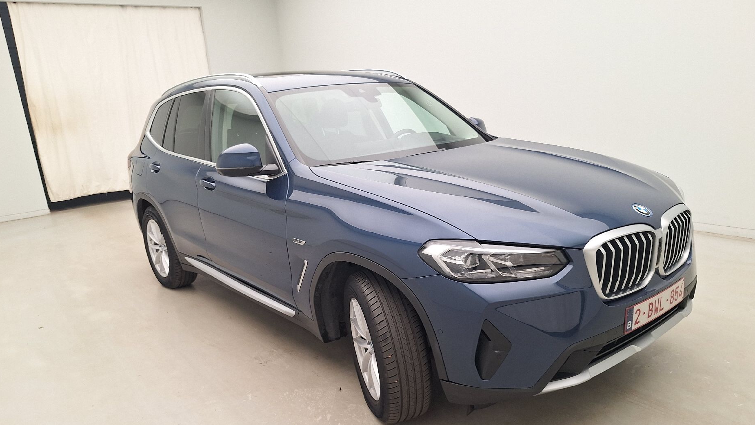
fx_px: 521
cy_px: 271
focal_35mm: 26
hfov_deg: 71.9
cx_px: 374
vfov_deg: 44.0
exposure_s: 1/100
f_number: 1.8
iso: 64
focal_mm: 5.54
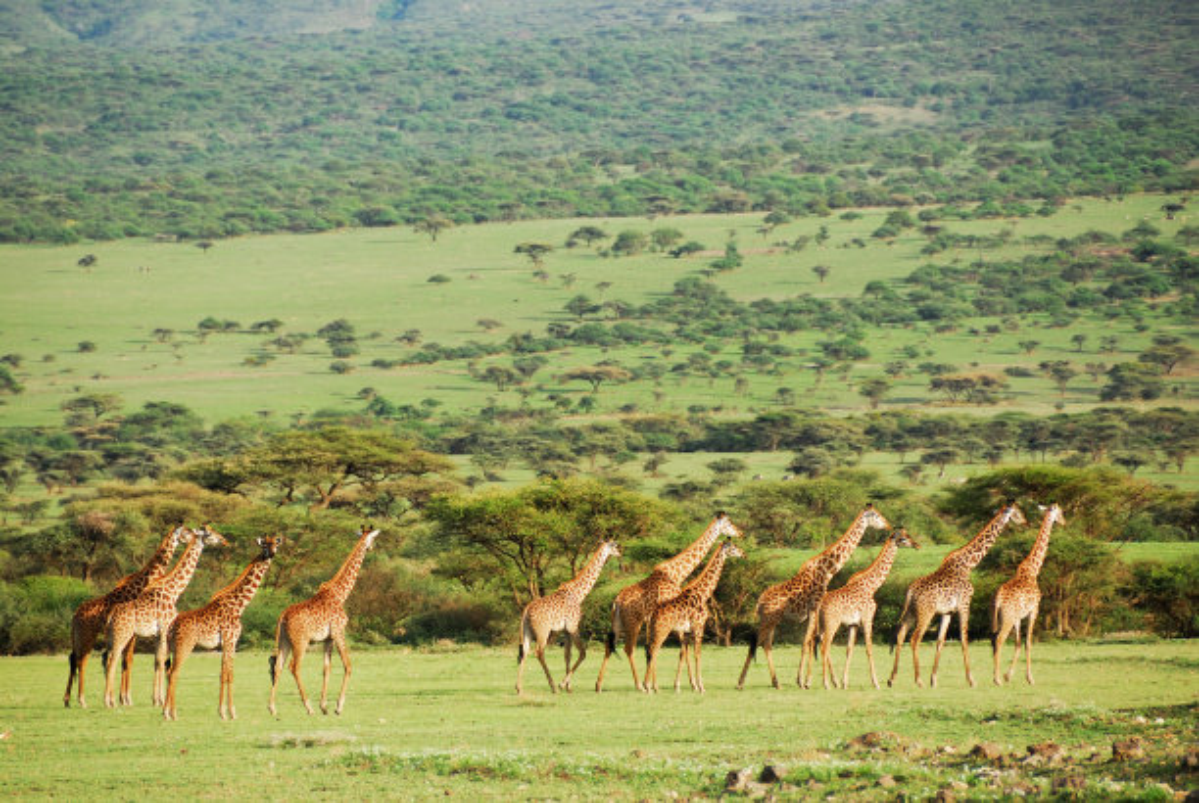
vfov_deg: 4.6
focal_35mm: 300
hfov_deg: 6.9
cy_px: 402
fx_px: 10006
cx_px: 600
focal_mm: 200
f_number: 6.3
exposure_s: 1/160
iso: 100
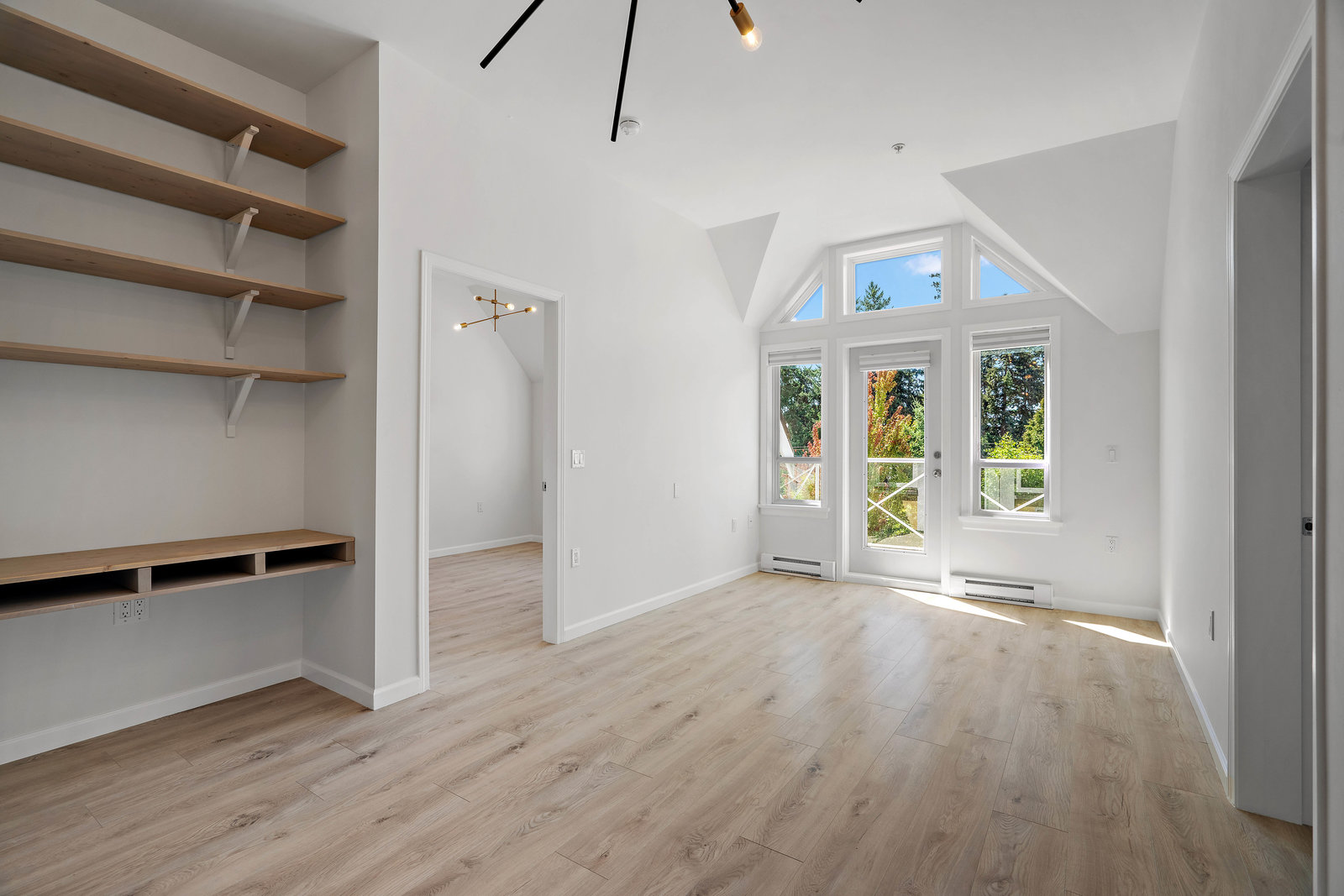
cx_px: 672
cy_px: 448
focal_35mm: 16
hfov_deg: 96.7
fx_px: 597
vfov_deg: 73.8
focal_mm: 16
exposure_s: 1/4
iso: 320
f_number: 8
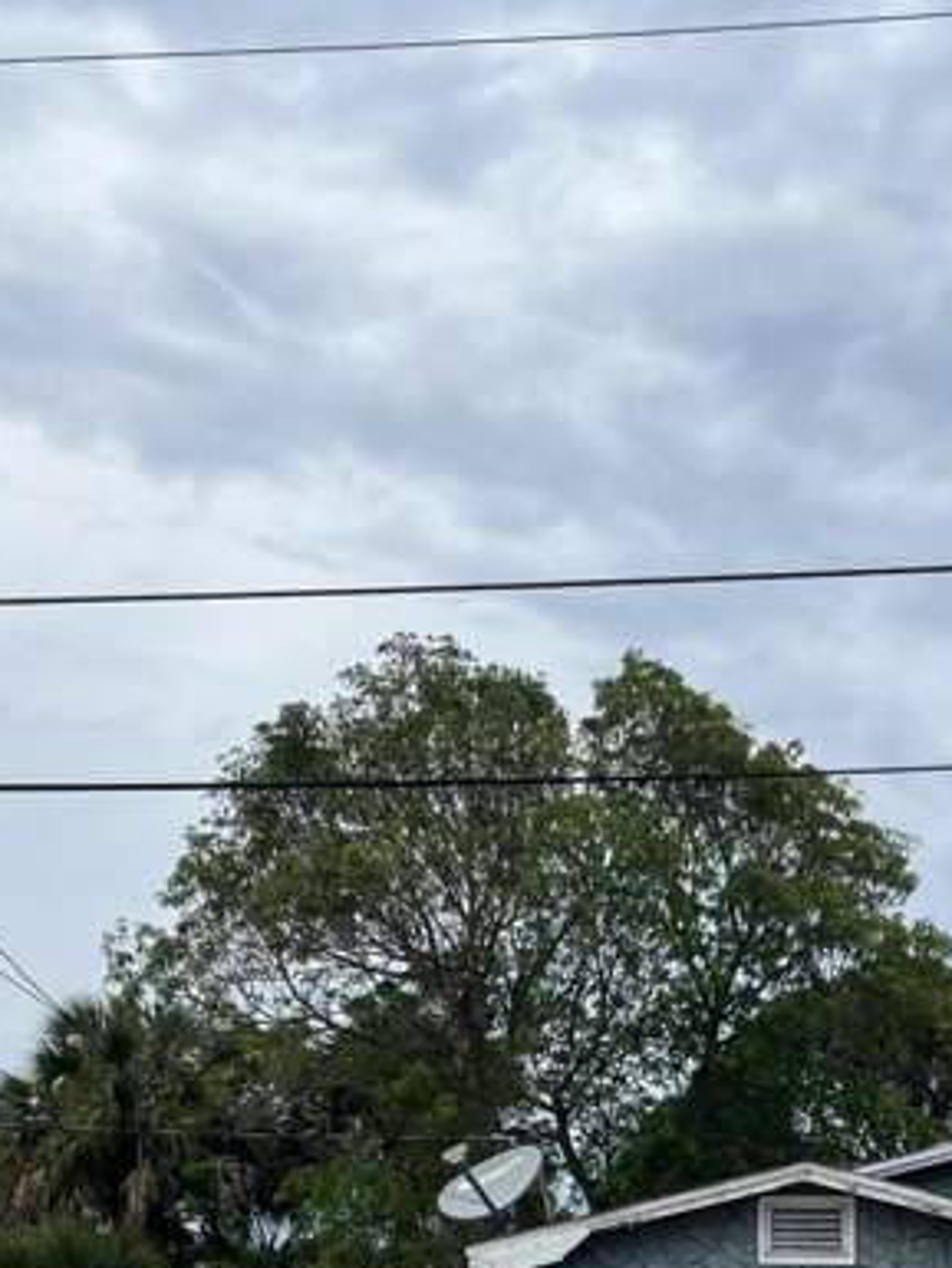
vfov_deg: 24.6
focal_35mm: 72
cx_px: 827
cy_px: 1492
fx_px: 2639
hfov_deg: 20.1
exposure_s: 1/4016
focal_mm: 5.1
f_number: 1.6
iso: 50
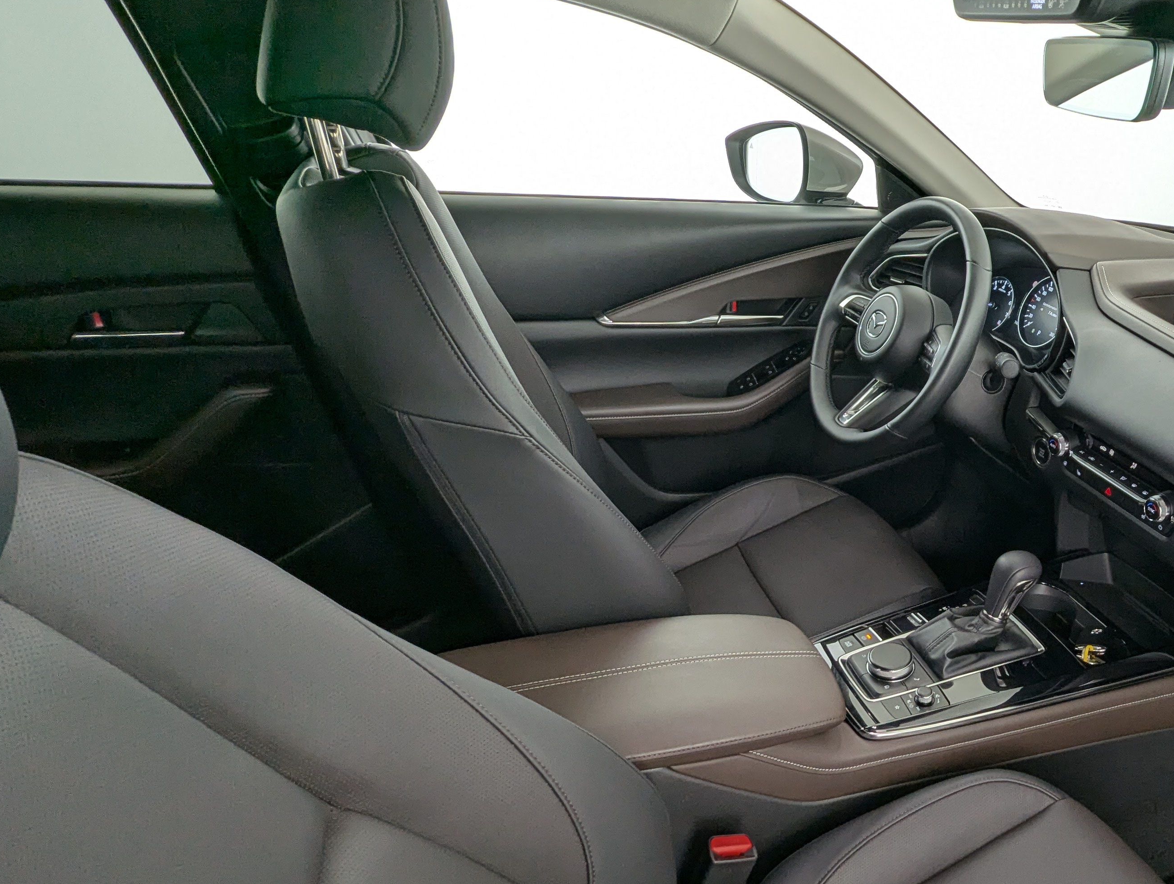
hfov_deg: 65.0
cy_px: 541
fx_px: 849
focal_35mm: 25
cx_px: 885
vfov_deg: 54.5
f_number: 2.2
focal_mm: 2.35
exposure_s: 1/45.3
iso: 61
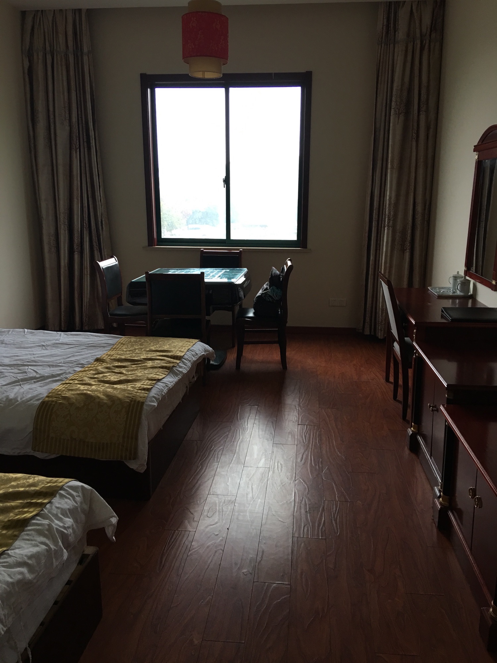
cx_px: 248
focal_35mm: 29
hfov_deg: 48.2
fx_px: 555
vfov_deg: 61.7
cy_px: 332
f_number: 2.2
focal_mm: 4.15
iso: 40
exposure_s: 1/17
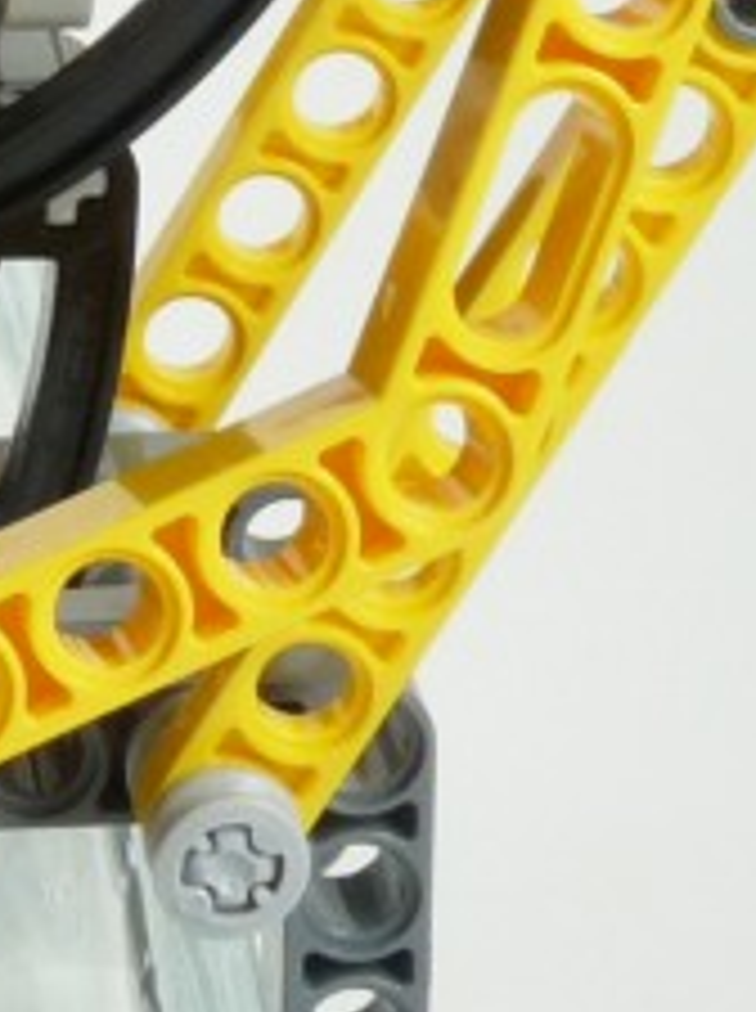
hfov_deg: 10.9
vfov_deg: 14.2
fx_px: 3855
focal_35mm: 132
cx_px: -230
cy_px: -416
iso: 100
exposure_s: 1/20
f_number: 8
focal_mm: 6.6
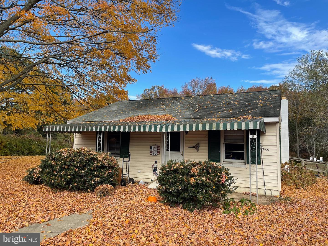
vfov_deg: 54.9
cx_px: 164
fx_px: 237
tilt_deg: +5.2
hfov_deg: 69.4
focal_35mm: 25
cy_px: 123
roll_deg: -1.6
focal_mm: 5.1
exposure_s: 1/1420
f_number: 1.6
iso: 32
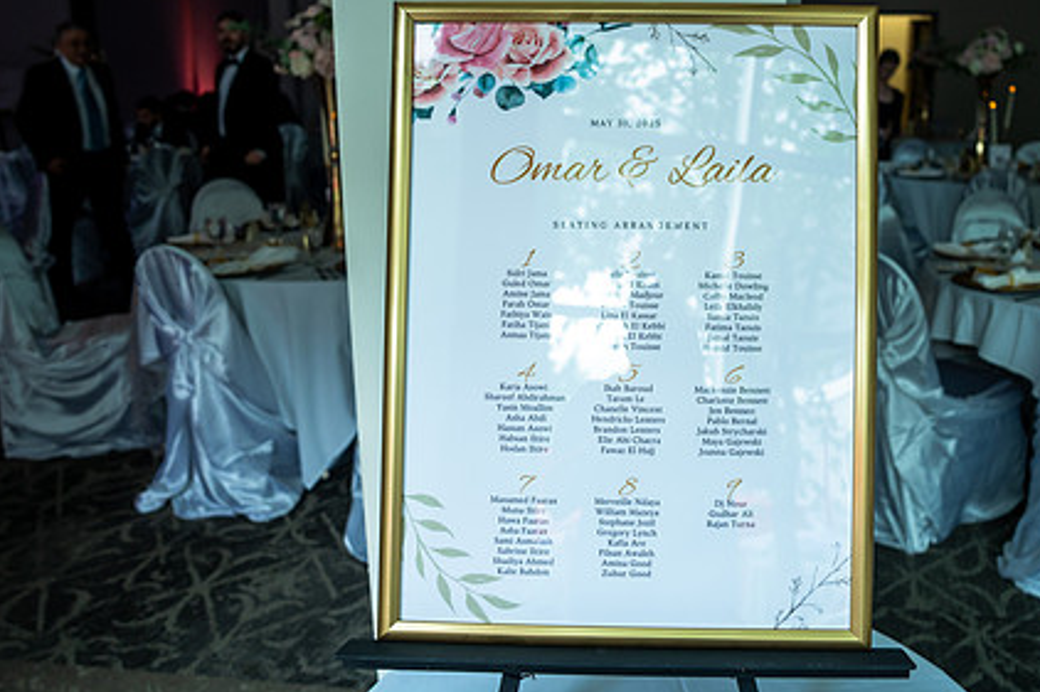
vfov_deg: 39.9
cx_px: 628
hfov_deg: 56.8
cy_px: 309
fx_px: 953
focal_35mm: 33
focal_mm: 24
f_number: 2.8
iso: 320
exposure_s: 1/200
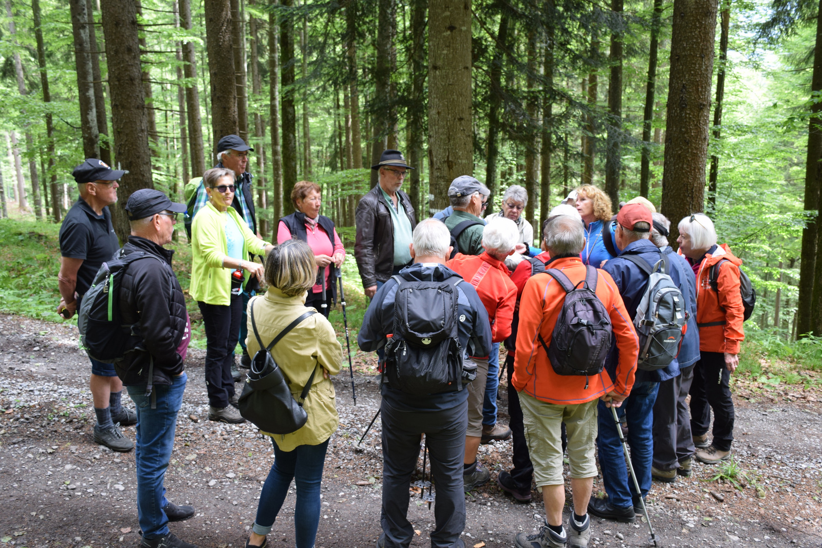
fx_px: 822
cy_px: 274
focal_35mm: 36
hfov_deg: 53.1
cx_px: 411
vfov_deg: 36.9
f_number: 5
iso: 400
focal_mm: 24
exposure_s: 1/100
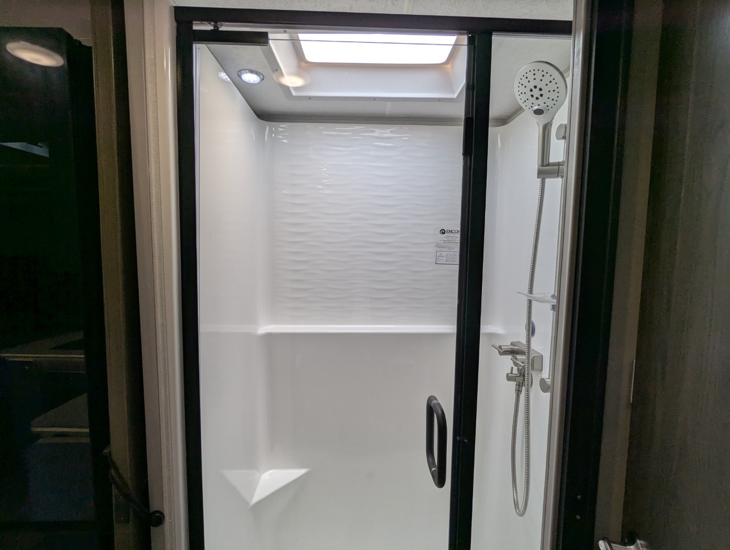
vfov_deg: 78.2
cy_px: 275
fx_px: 338
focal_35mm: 16
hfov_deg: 94.4
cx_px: 365
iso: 55
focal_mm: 2.35
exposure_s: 1/199
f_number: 2.2
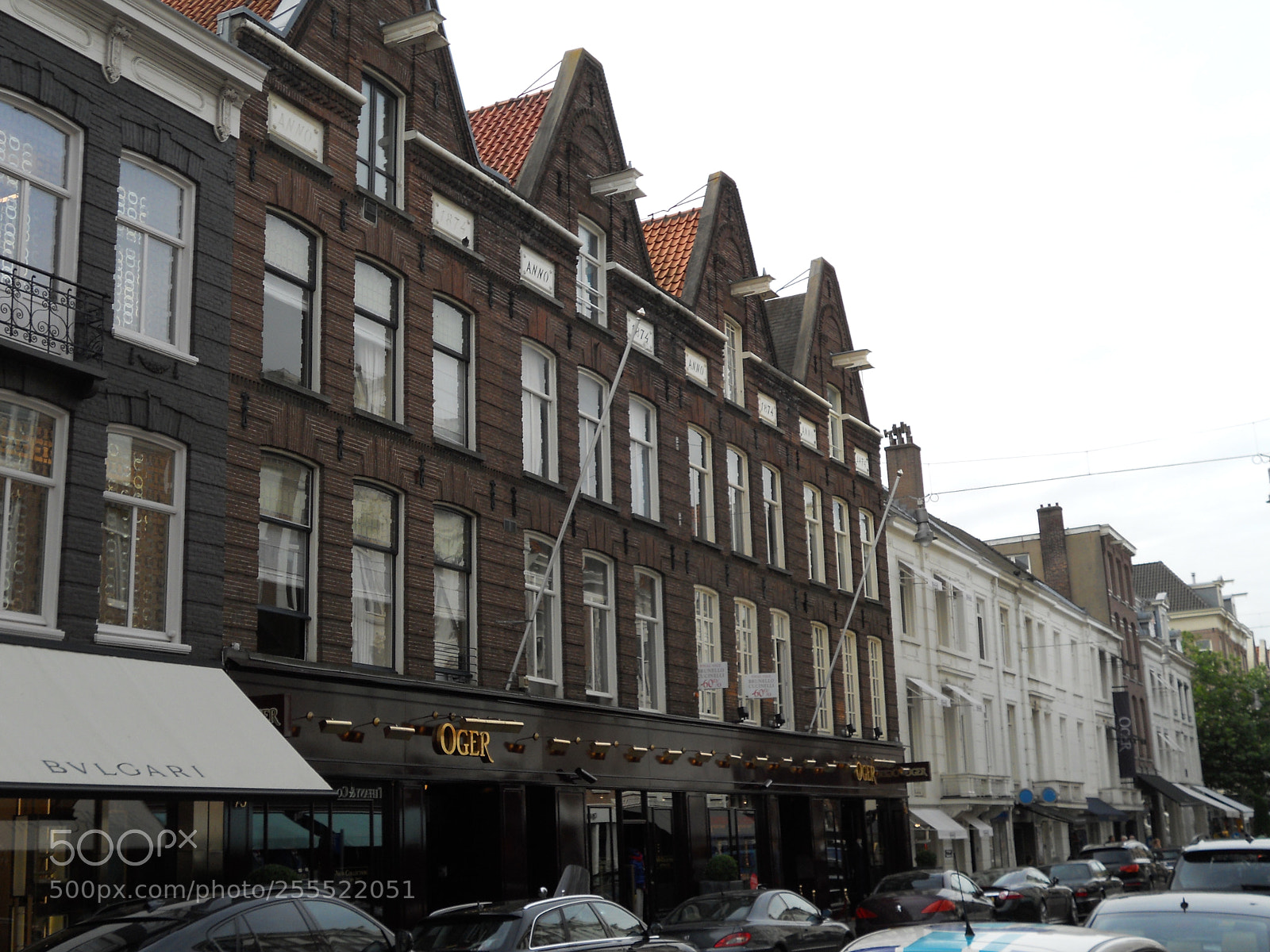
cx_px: 635
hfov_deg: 41.2
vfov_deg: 31.5
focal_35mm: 46
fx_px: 1688
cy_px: 476
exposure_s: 1/400
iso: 80
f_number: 4.3
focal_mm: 8.2
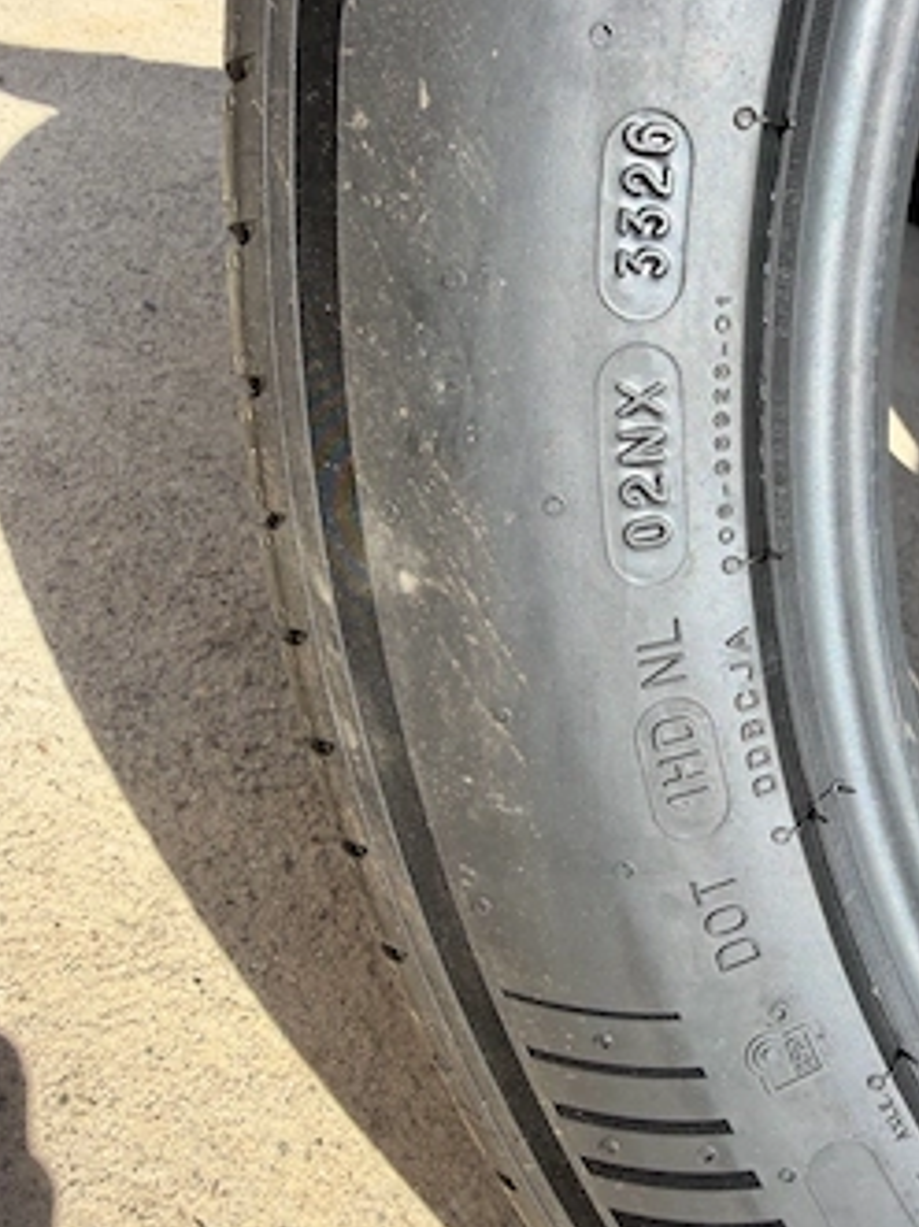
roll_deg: -31.6
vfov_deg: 61.6
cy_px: 664
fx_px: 1027
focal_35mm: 29
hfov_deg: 47.9
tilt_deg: -35.0
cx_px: 548
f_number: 2.2
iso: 40
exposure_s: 1/507
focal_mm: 2.22
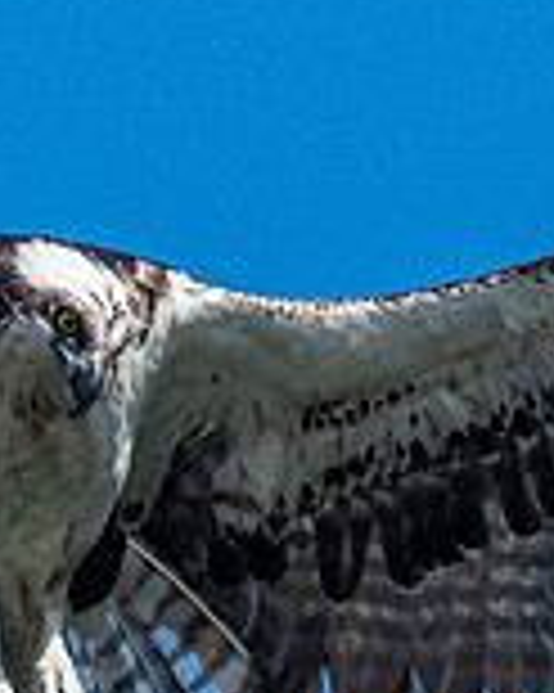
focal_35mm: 3813
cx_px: -1100
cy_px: 1187
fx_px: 78226
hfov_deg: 0.4
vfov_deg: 0.5
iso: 800
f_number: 8
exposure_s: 1/3200
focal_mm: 420
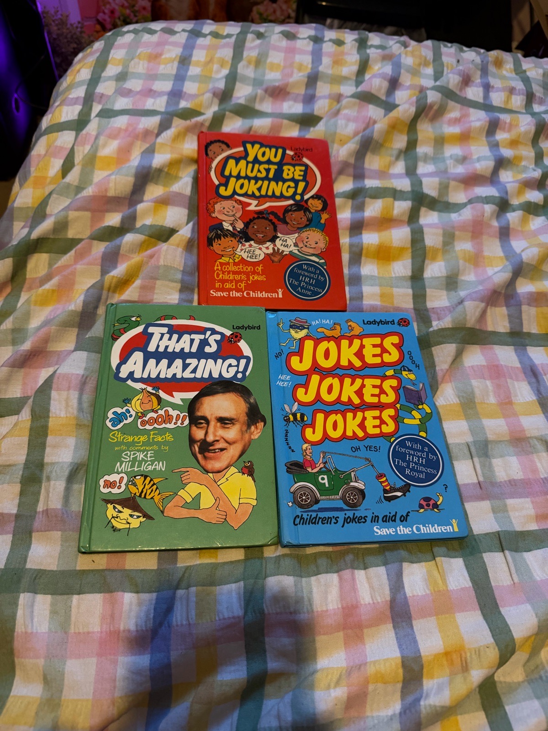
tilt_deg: -58.2
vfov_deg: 71.6
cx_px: 274
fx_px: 507
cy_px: 366
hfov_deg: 56.8
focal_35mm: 24
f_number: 1.78
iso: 400
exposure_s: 1/50
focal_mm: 6.76
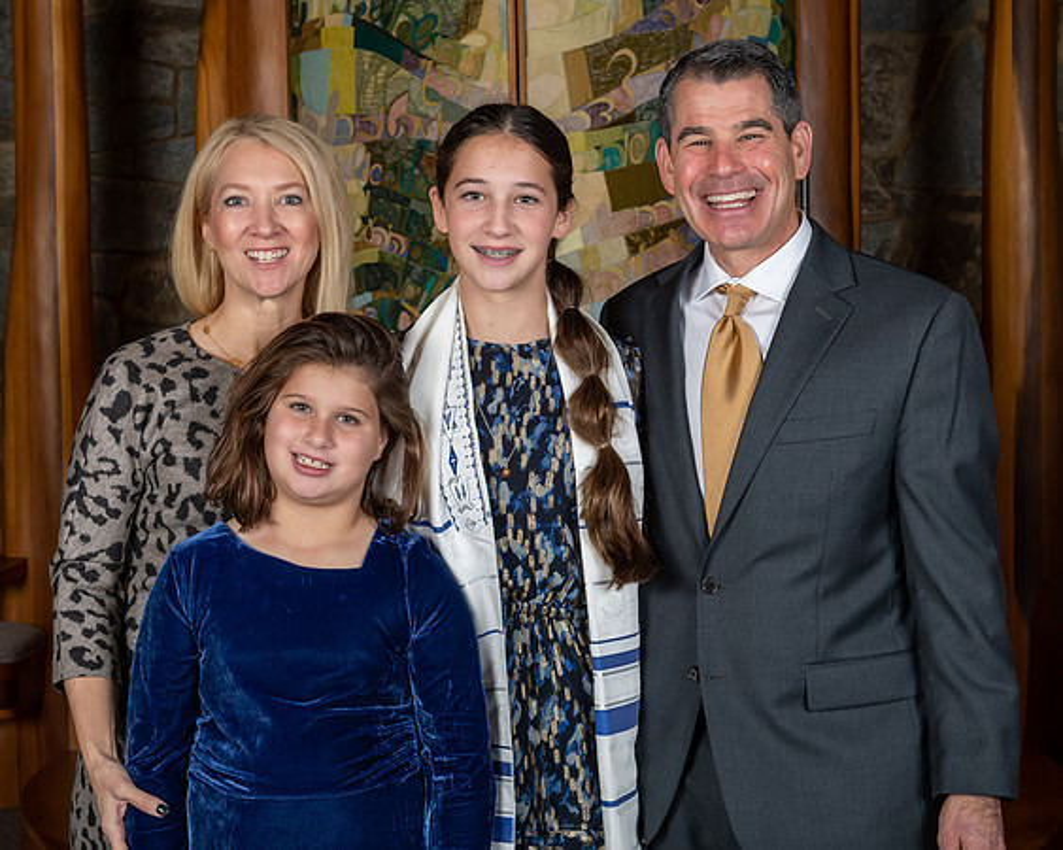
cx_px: 519
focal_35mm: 68
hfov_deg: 27.9
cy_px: 424
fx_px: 2137
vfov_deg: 22.5
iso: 400
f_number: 7.1
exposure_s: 1/250
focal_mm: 38
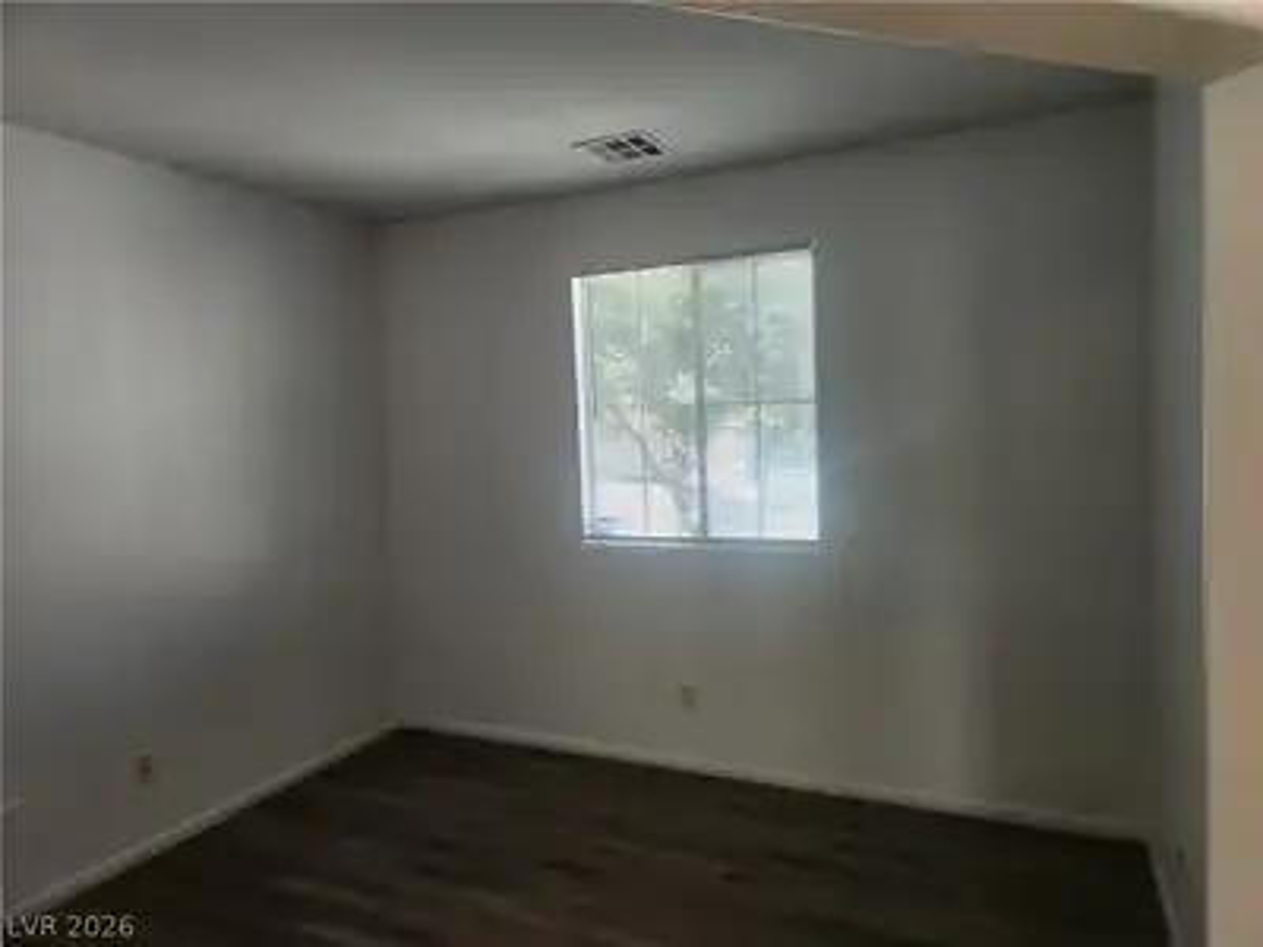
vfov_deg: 58.9
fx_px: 839
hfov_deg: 73.9
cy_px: 474
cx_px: 632
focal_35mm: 23
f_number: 1.8
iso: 80
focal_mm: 5.4
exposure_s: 1/120
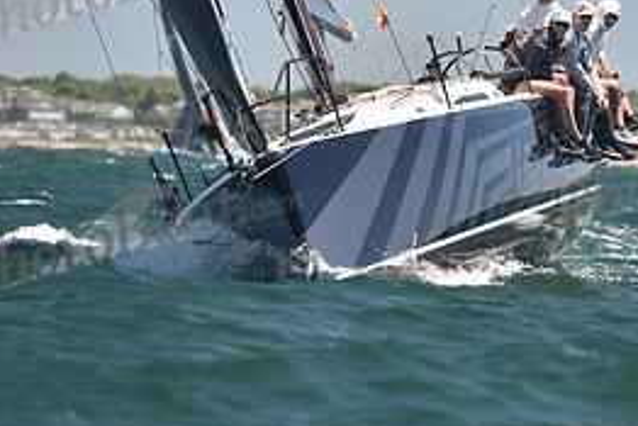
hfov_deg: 4.9
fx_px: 7447
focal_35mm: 420
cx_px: 431
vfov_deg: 3.3
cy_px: 74
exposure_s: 1/1000
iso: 200
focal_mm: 190
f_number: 3.2
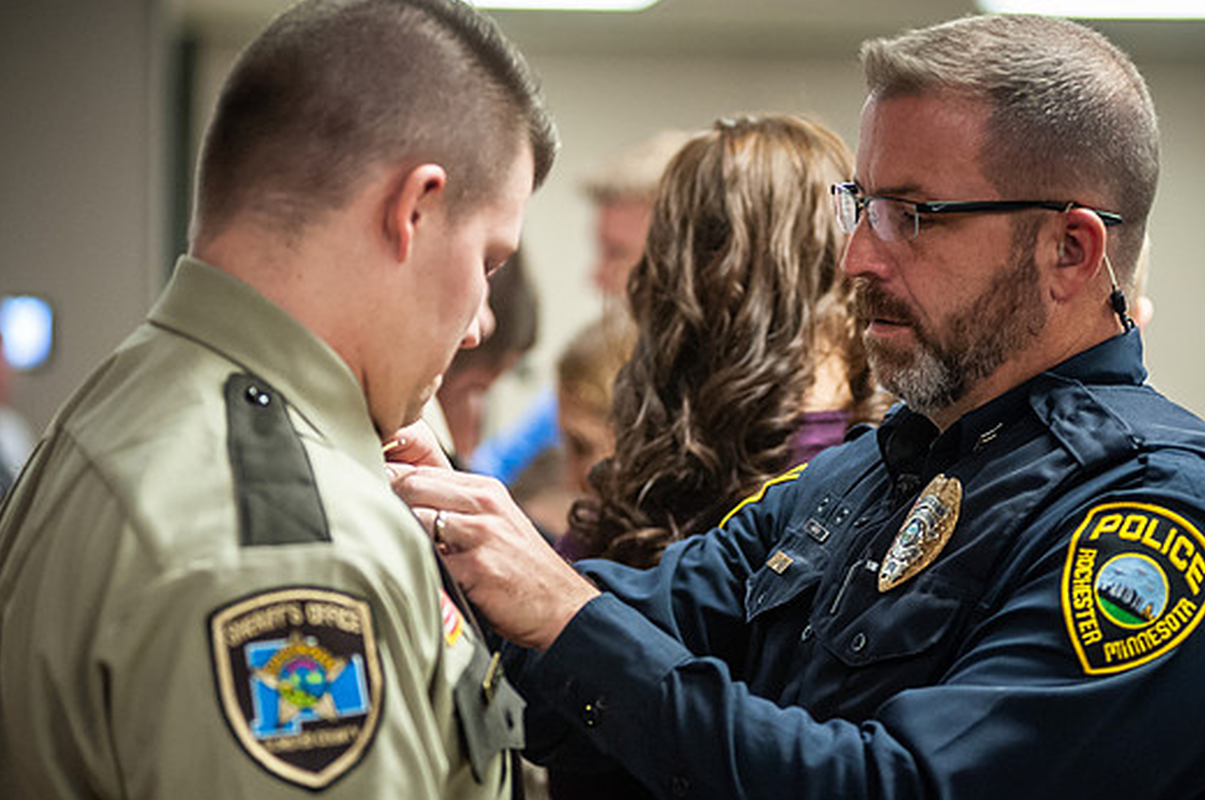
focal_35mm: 126
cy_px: 407
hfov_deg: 16.3
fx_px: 4212
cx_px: 661
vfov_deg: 10.9
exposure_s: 1/200
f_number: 2.8
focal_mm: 105
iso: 3200
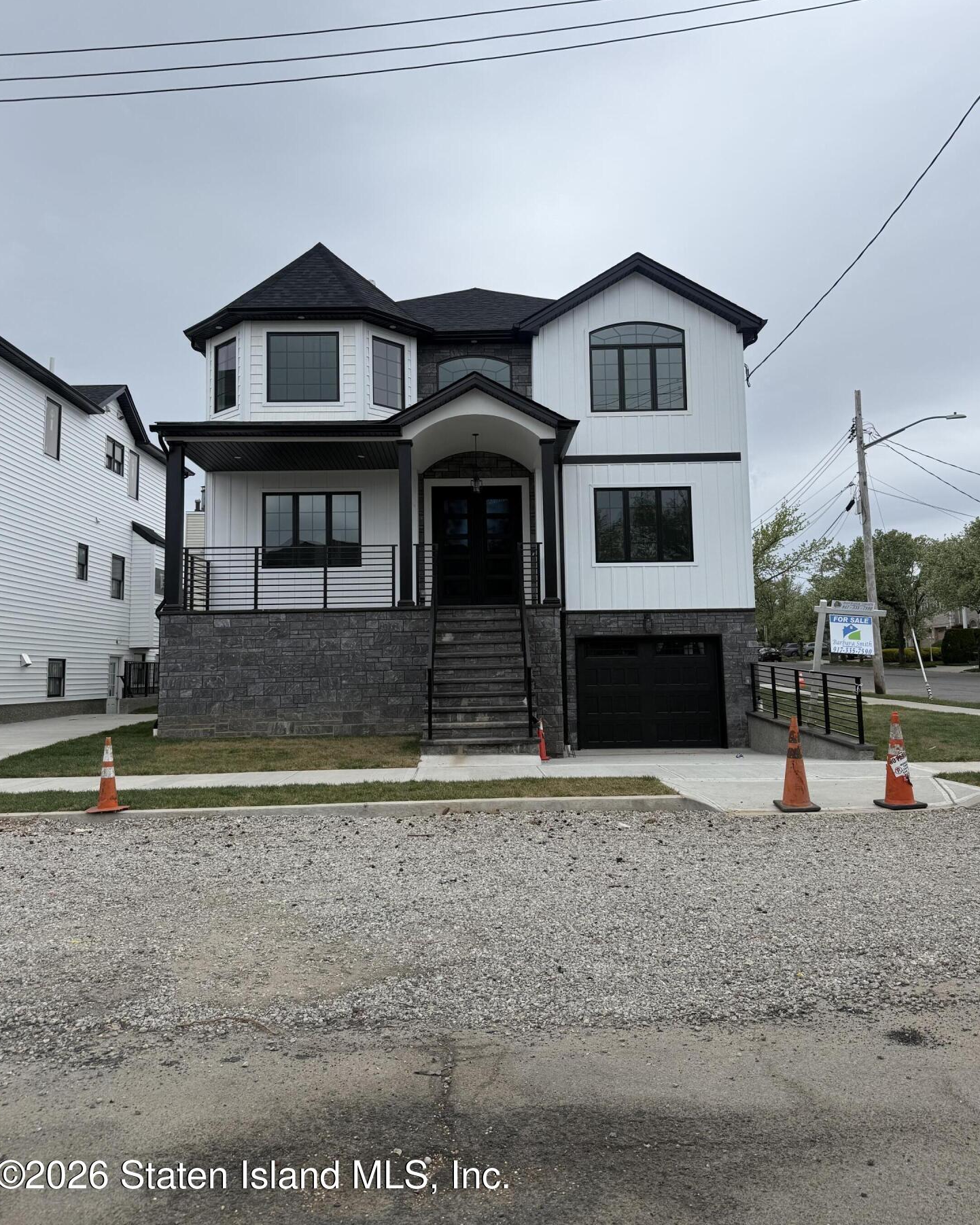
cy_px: 557
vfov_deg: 65.9
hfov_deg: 54.9
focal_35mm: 26
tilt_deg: +8.0
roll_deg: +1.5
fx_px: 942
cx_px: 502
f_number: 1.78
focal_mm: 6.76
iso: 80
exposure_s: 1/2907
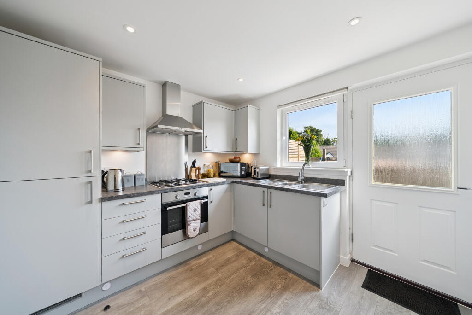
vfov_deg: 90.1
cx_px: 236
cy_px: 158
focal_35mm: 12
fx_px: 157
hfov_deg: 112.6
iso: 80
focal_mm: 12
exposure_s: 1/40
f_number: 5.6
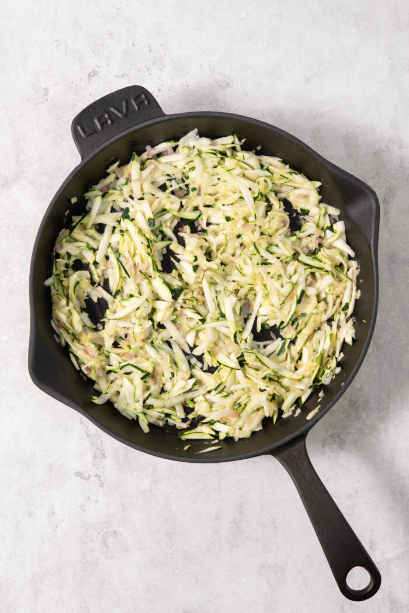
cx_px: 204
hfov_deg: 22.6
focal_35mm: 60
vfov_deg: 33.4
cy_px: 306
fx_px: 1022
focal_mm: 60
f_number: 8
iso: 100
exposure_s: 1/8
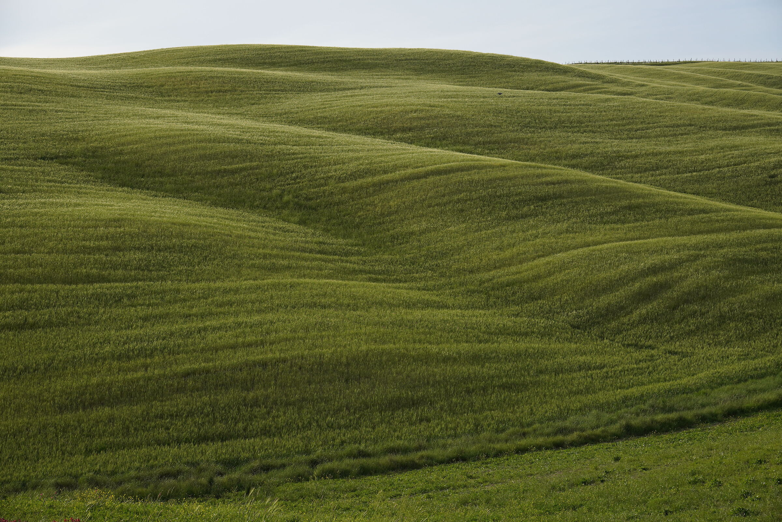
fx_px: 1727
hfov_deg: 25.5
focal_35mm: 80
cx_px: 391
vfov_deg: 17.2
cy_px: 261
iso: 160
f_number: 5.6
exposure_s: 1/640
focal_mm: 53
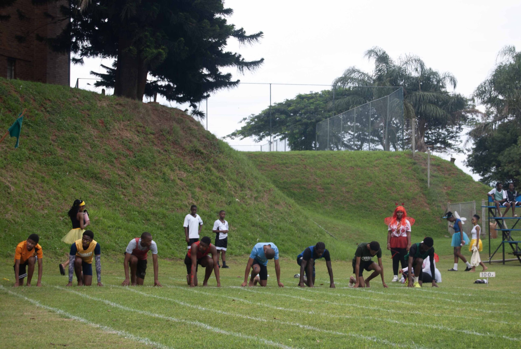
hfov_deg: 24.6
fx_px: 1195
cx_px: 260
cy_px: 174
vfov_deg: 16.6
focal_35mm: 82
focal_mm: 55
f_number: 5.6
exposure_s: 1/125
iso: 100
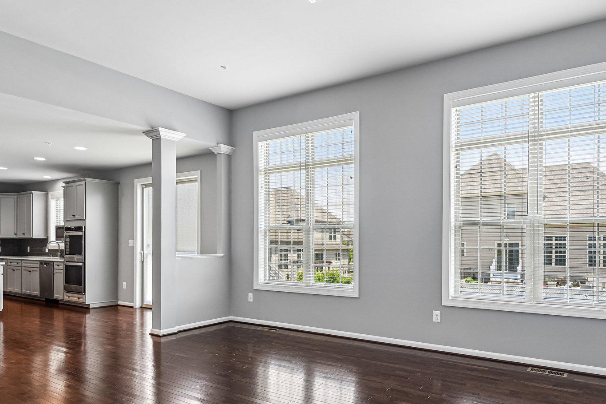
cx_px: 350
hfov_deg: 73.3
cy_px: 248
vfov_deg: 52.7
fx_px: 404
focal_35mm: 24
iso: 400
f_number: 8
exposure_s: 1/30
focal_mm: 16
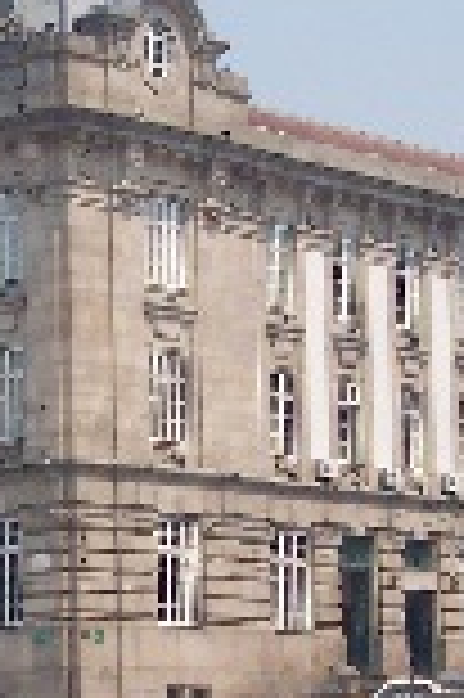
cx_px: 178
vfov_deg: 13.4
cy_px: 567
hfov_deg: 8.9
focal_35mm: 153
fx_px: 2964
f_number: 4.8
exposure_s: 1/700
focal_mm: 8
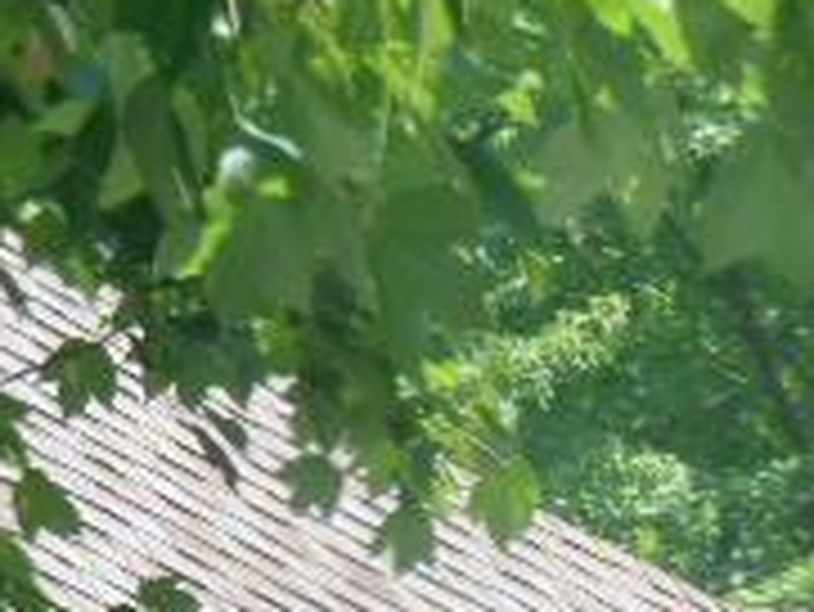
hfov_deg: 5.2
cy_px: 490
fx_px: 8918
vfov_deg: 3.9
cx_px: 603
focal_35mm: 379
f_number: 5.7
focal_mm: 19.1
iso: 160
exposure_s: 1/250
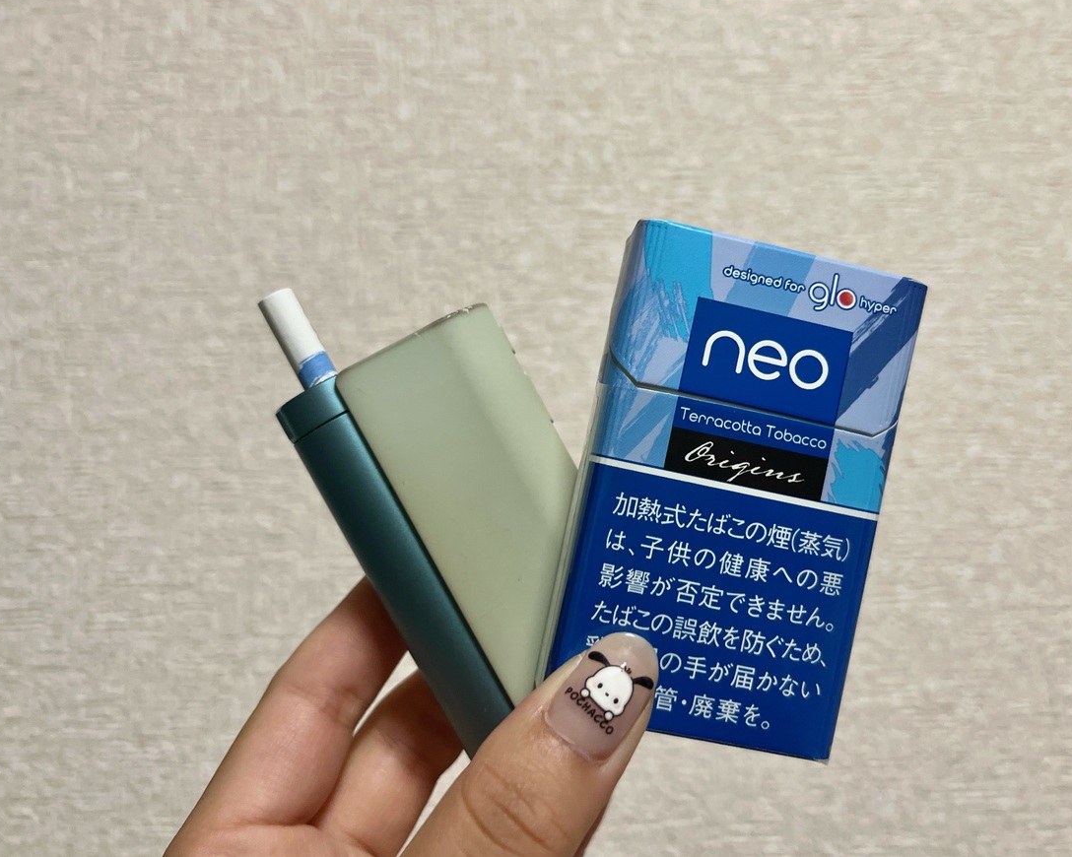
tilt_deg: +6.4
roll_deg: +0.7
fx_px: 888
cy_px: 415
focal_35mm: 28
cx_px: 579
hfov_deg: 62.1
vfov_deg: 51.5
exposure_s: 1/60
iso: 160
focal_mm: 5.1
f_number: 1.6
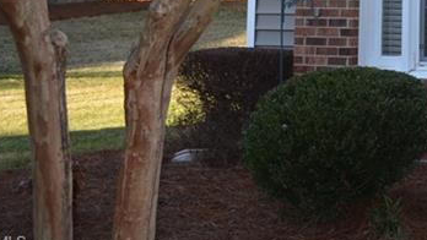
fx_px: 940
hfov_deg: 22.6
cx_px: 572
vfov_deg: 13.4
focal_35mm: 83
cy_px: -161
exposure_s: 1/200
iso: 100
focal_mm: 18
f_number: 4
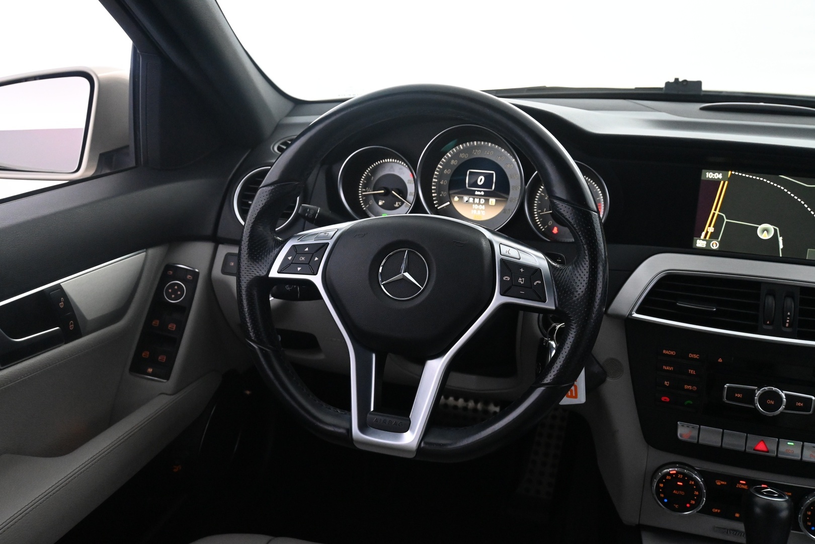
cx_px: 408
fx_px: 764
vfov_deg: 39.1
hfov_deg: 56.1
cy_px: 272
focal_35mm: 34
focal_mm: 22.5
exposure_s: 1/100
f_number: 5
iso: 4000
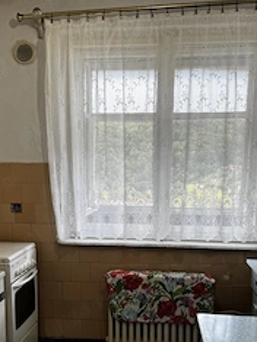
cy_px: 235
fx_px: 405
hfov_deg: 35.2
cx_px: 120
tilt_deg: -9.5
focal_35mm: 41
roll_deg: -0.6
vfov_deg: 44.9
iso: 64
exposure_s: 1/100
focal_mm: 6.76
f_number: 1.78
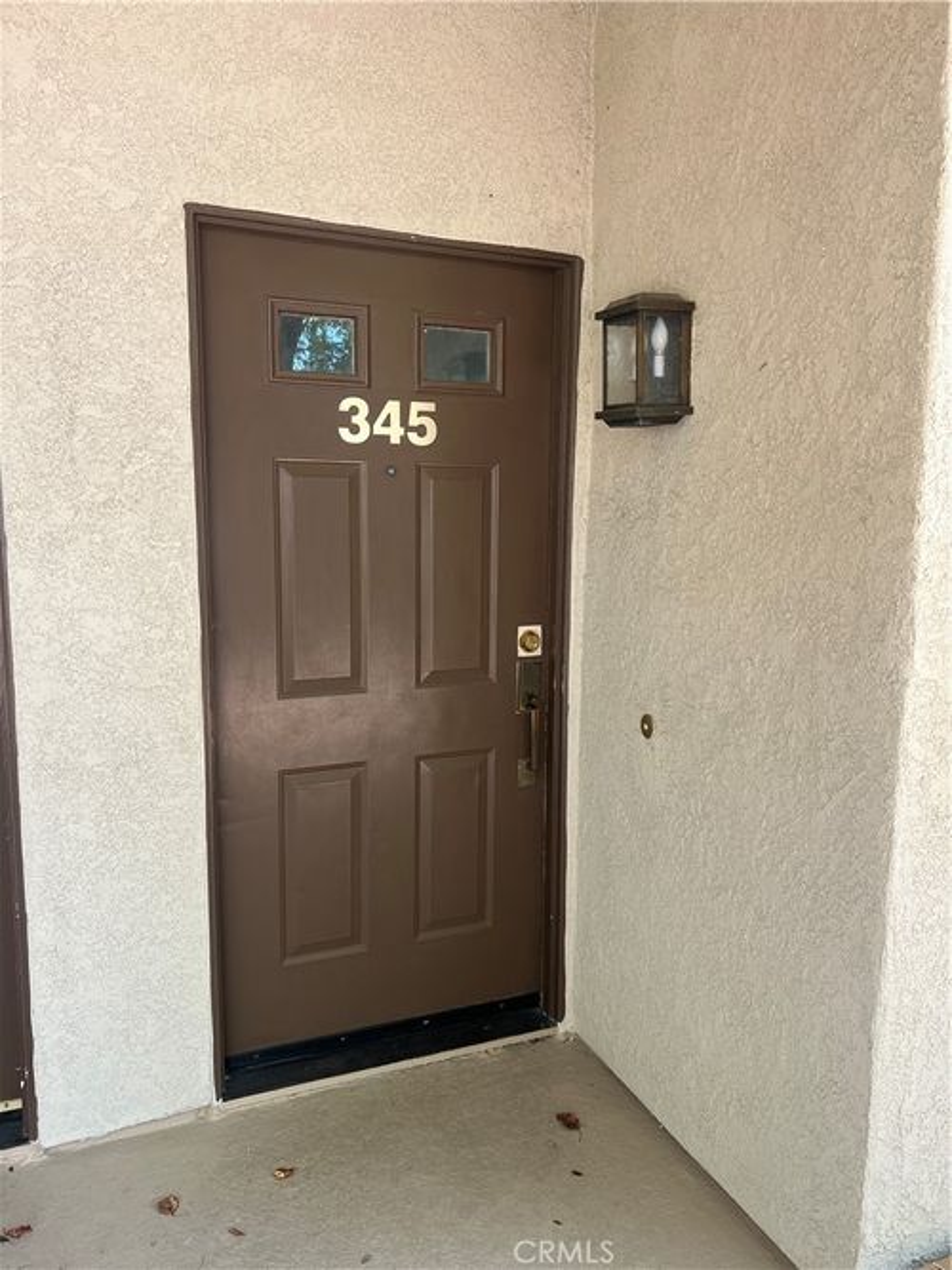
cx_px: 476
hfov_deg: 53.0
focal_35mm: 26
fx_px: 954
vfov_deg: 67.3
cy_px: 635
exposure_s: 1/126
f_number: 1.5
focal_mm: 5.7
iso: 32
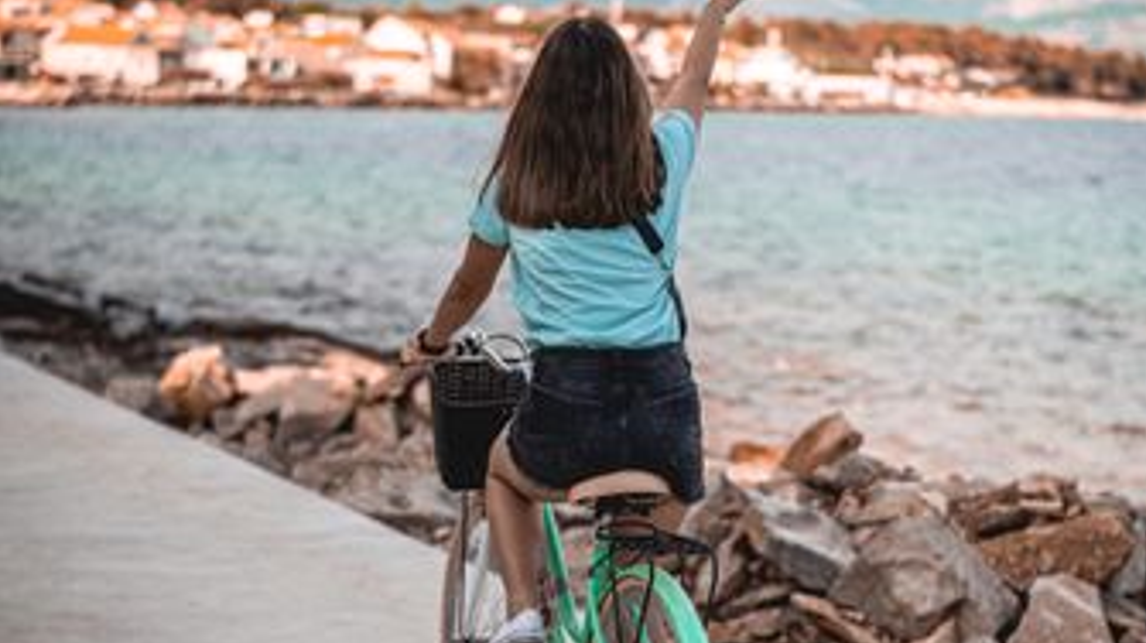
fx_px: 2430
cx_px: 580
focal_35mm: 80
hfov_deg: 26.5
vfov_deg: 15.1
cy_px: 325
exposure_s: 1/6400
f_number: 2
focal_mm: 50
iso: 160
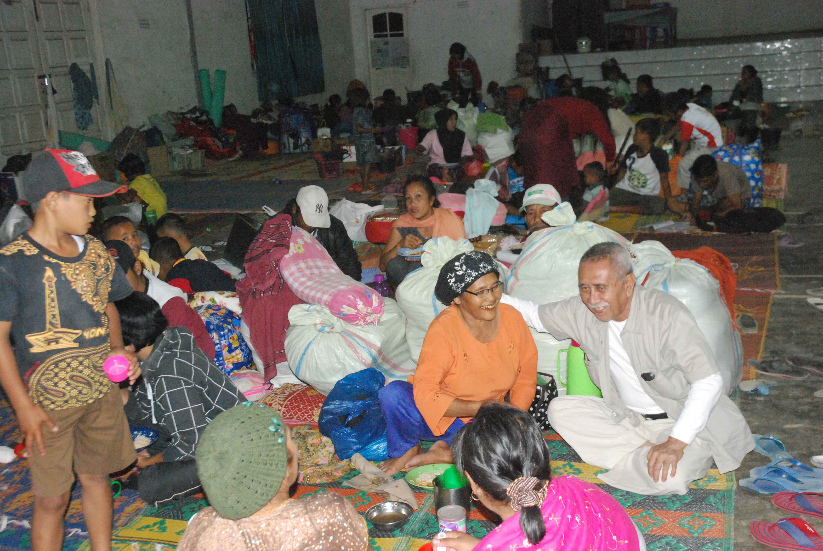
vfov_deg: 30.9
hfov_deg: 44.9
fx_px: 996
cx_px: 412
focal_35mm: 44
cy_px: 276
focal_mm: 29
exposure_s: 1/60
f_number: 7.1
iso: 3200
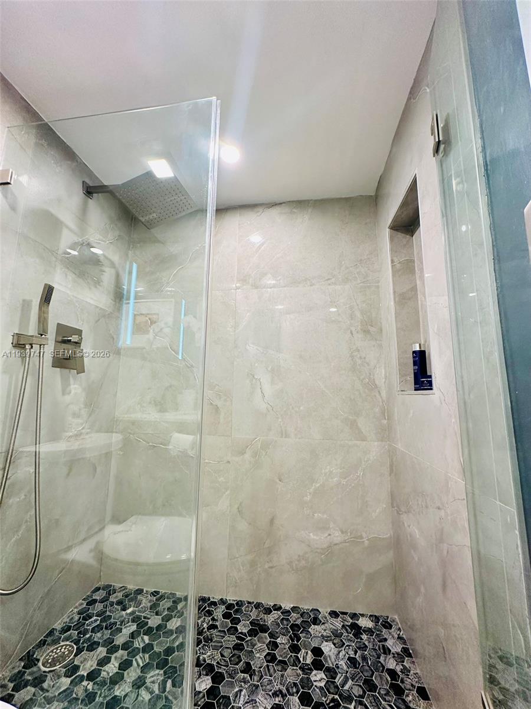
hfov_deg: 85.7
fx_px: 286
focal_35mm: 14
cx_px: 266
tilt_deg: +9.3
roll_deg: -1.3
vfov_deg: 102.1
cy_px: 354
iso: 200
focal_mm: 2.22
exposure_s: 1/120
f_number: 2.2
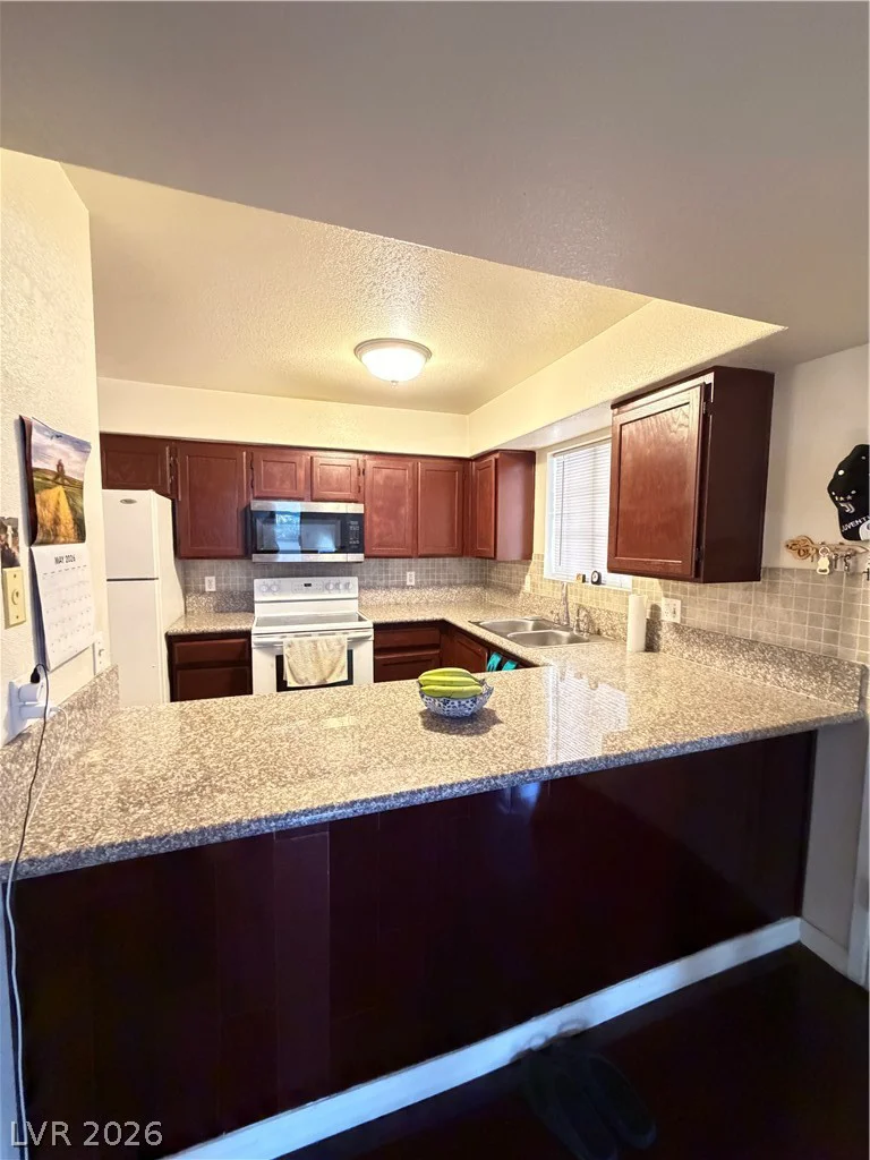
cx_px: 435
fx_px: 469
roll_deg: -0.4
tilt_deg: -5.2
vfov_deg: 102.1
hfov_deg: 85.7
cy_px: 580
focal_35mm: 14
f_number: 2.2
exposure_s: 1/60
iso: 1250
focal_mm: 2.22
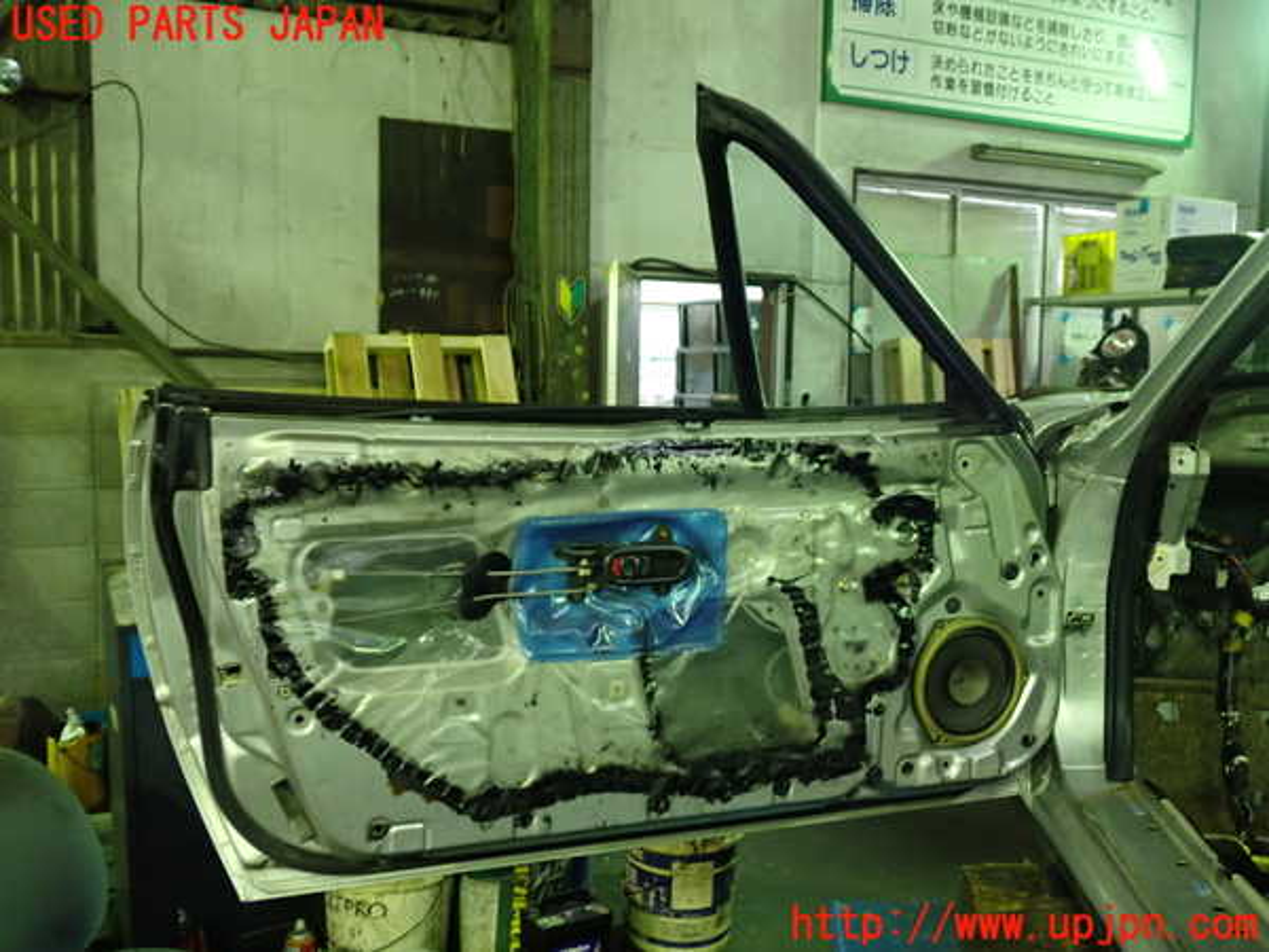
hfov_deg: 56.8
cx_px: 634
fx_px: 1173
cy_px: 476
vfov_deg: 44.2
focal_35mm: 32
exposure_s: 1/30
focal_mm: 5.79
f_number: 2.4
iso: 640
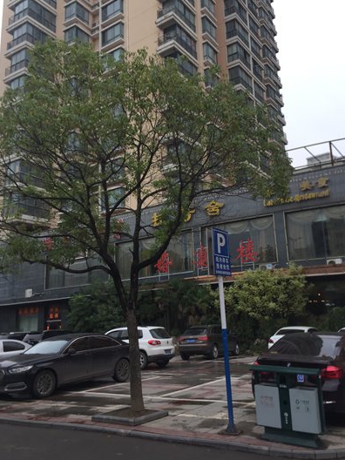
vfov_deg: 55.3
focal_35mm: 33
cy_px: 219
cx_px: 171
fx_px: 439
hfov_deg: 42.9
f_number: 2.2
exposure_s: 1/706
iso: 32
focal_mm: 4.15
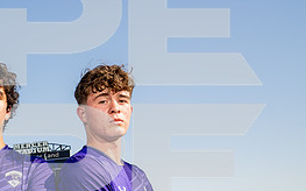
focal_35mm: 54
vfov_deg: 23.4
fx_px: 450
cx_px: -30
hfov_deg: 32.9
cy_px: 166
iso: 50
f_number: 7.1
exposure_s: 1/125
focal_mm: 24
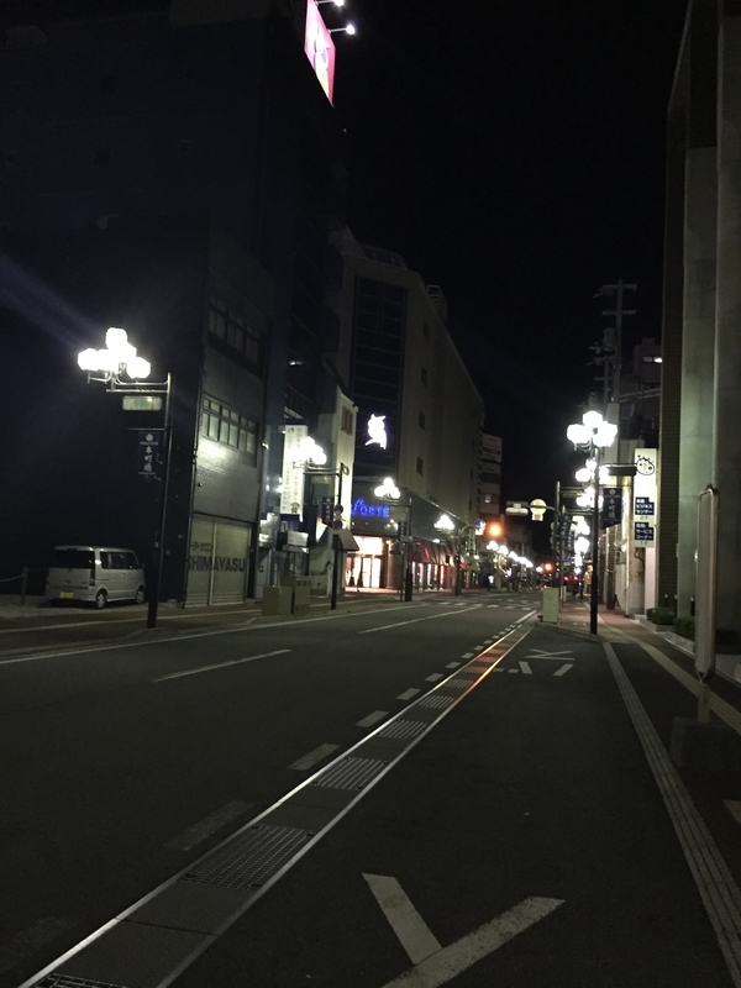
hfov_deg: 48.2
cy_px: 494
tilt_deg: +5.9
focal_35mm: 29
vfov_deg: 61.7
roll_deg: -1.4
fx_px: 828
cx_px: 370
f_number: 2.2
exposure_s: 1/15
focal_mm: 4.15
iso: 320
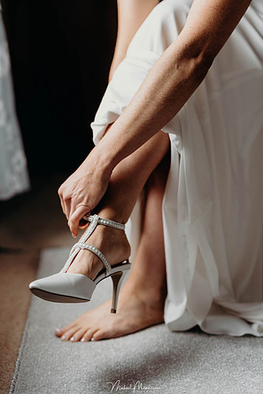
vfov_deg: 23.6
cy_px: 198
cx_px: 131
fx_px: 942
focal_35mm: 86
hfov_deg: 15.9
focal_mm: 85
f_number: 2
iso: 400
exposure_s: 1/200
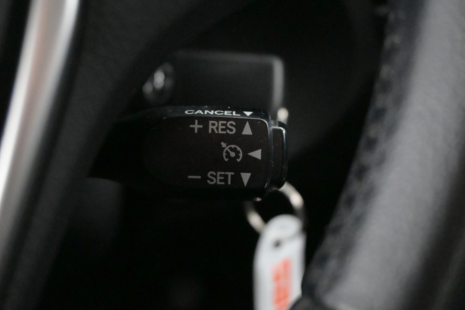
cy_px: 155
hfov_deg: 40.9
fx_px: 623
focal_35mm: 48
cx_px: 229
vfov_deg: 27.9
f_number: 5
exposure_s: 1/50
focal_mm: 31.5
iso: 16000
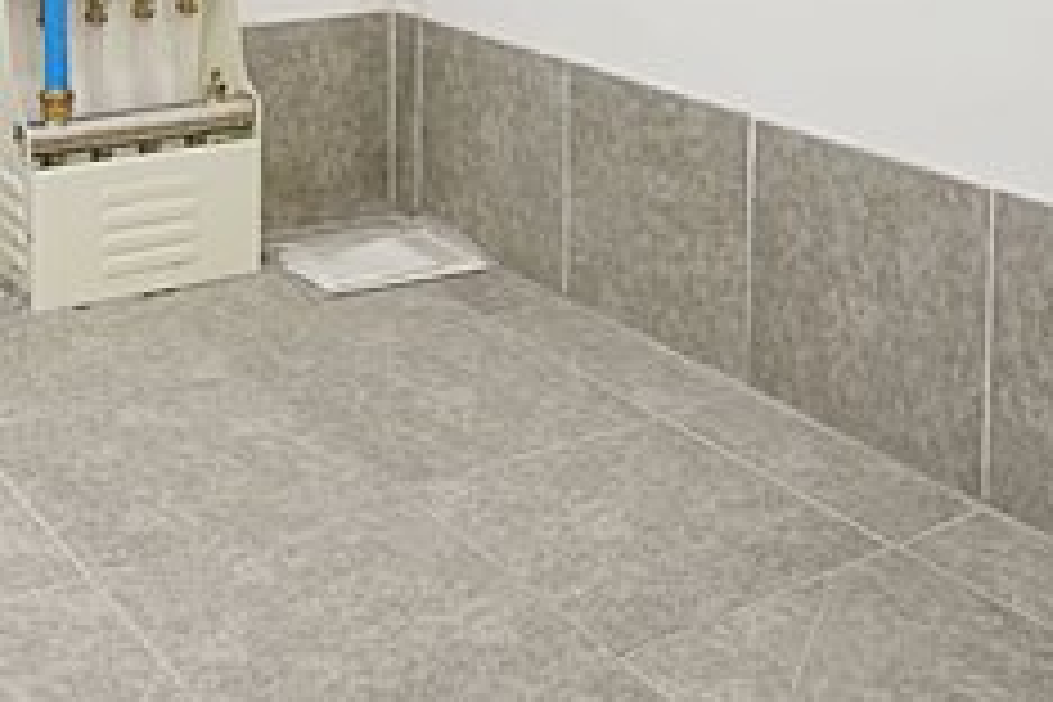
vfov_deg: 20.3
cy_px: -331
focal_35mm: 58
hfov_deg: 34.2
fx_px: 1696
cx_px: 360
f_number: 2.8
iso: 250
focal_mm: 17
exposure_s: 1/30
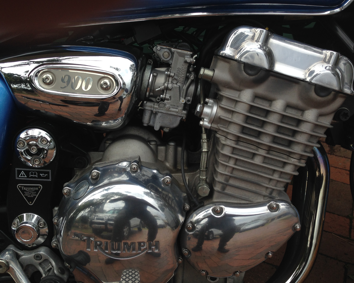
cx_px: 173
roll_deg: -1.9
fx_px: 367
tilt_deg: -35.2
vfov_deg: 42.2
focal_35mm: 35
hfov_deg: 51.5
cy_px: 141
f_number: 2.4
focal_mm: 4.12
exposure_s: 1/330
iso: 50
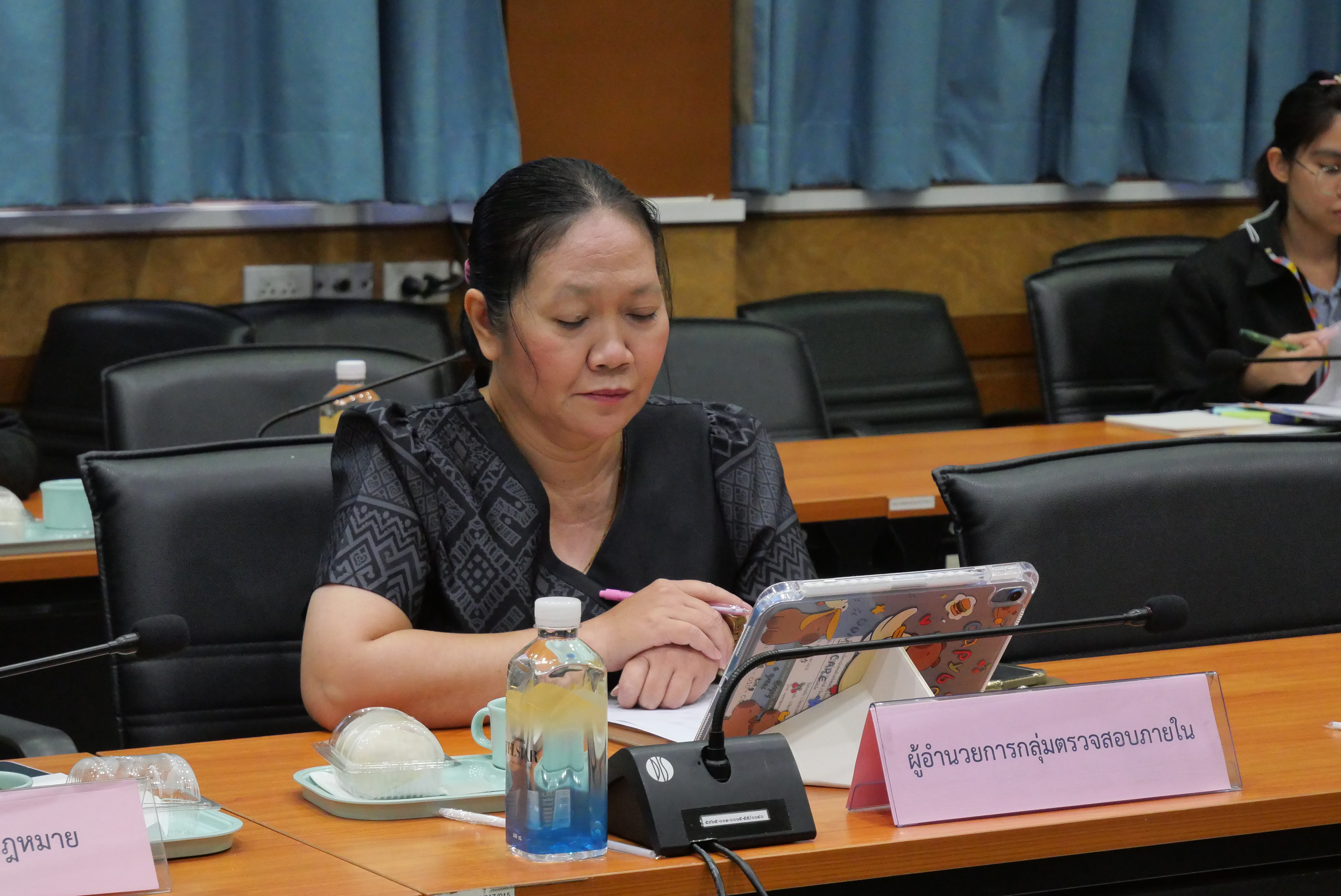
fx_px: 4100
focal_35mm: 110
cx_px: 670
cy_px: 448
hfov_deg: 18.6
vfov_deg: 12.5
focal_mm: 53
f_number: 5.6
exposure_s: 1/100
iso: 3200
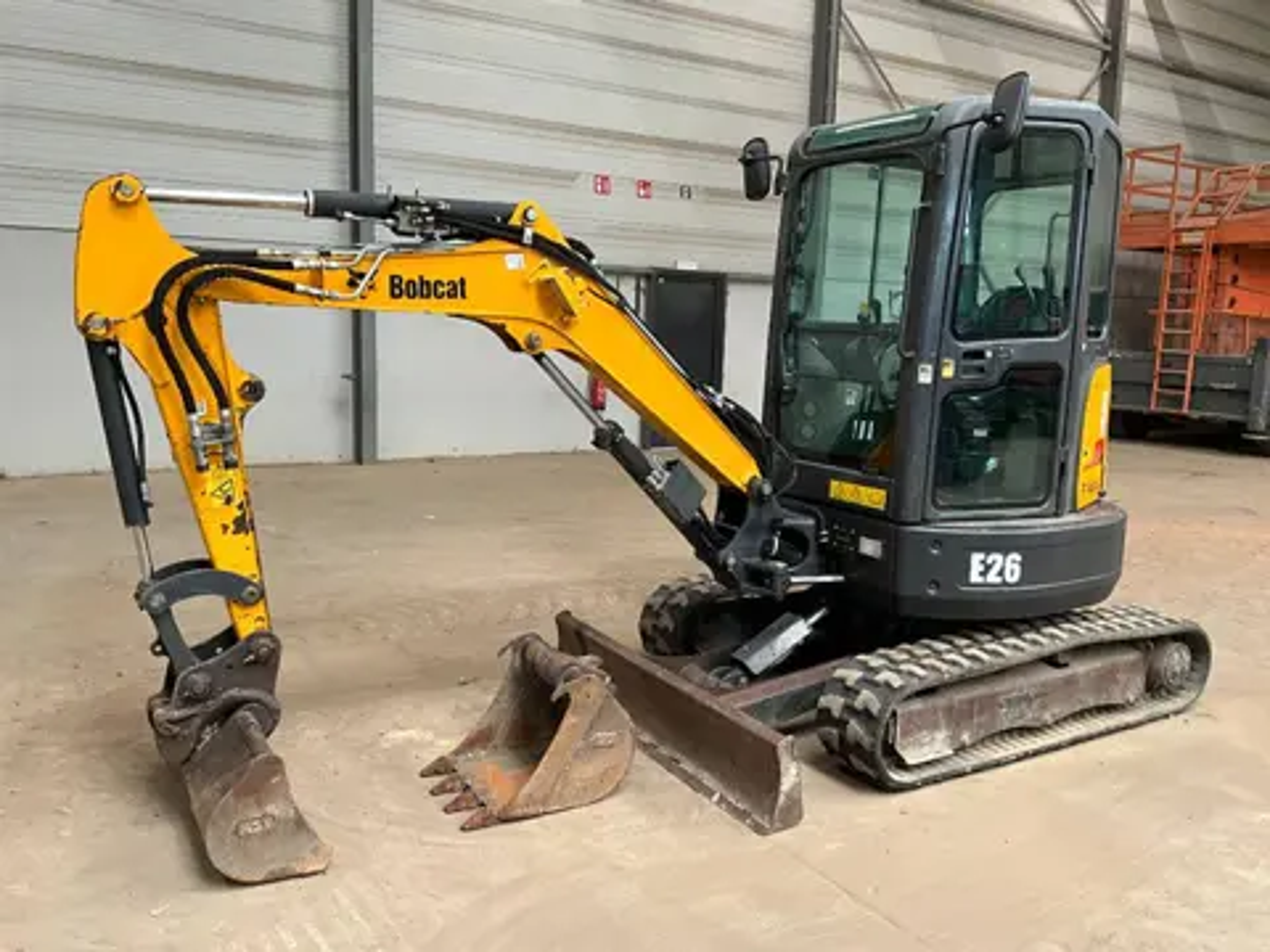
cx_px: 635
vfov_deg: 48.2
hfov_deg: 61.7
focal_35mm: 29
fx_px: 1064
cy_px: 476
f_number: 1.8
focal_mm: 3
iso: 64
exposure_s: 1/60
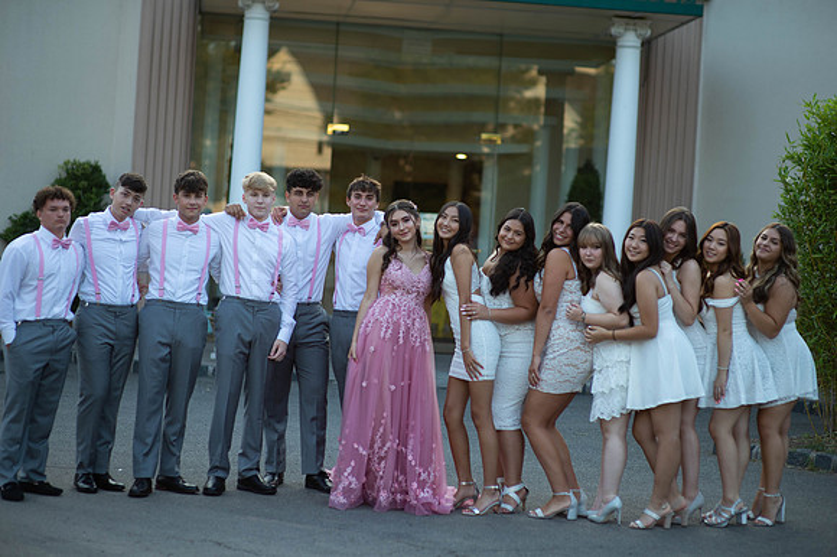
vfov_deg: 16.1
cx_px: 418
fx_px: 1975
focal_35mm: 85
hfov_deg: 23.9
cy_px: 278
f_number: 2
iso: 250
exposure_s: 1/1000
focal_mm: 85
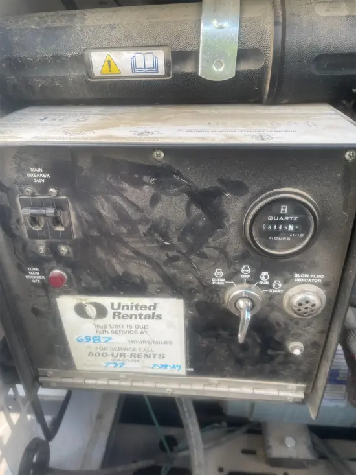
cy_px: 238
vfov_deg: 67.3
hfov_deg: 53.1
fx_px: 356
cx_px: 178
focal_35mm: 26
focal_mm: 4.2
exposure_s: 1/121
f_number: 1.6
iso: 40
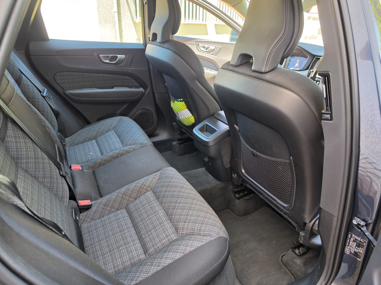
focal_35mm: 23
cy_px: 142
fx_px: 253
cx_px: 190
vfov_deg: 58.9
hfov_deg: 73.9
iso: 80
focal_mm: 6.5
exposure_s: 1/100
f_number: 1.4
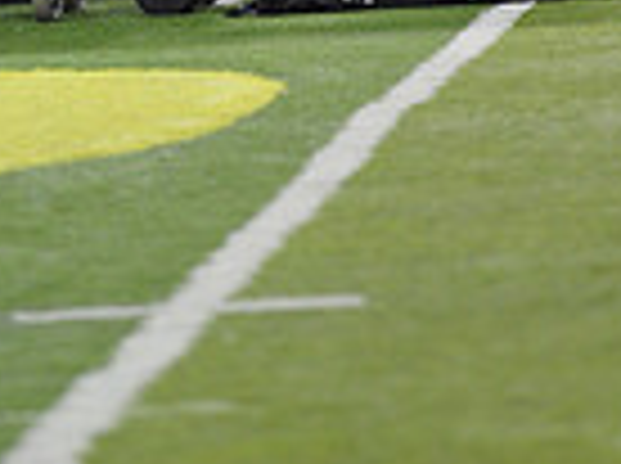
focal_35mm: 628
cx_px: 241
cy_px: -469
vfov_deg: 2.4
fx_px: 11247
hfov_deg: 3.2
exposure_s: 1/500
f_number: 2.8
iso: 2000
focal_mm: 200
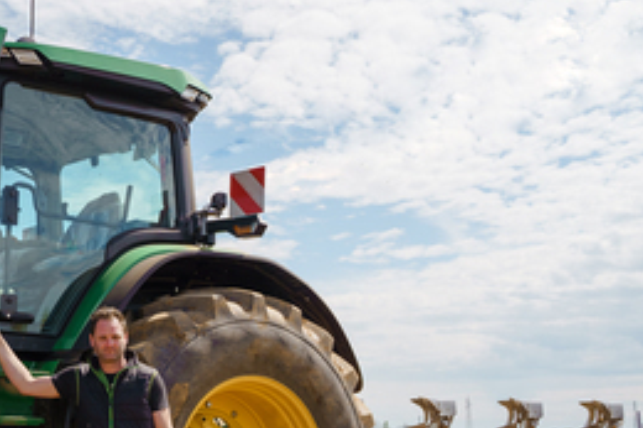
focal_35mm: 63
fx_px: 1124
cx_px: 4
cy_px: 260
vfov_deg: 21.5
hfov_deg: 29.8
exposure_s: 1/2500
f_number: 4
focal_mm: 28
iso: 200
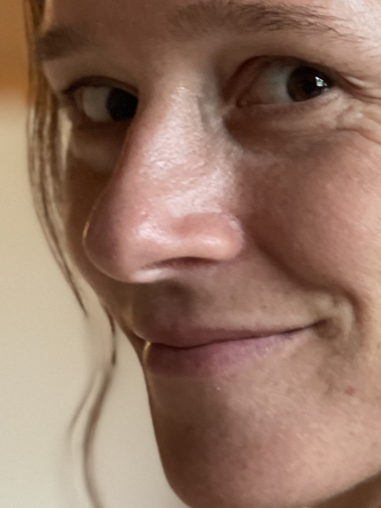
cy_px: 224
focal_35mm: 184
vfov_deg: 10.7
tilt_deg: +1.1
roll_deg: +6.4
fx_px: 2699
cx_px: 461
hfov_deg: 8.0
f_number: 2.2
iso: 250
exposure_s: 1/33
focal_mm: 7.5
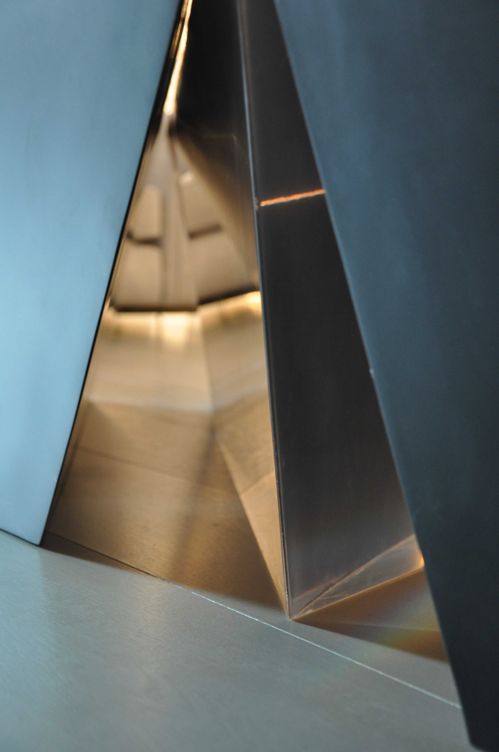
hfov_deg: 22.6
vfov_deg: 33.4
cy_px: 376
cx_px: 250
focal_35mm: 60
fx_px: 1251
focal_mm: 40
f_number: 4.5
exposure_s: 1/8
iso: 800
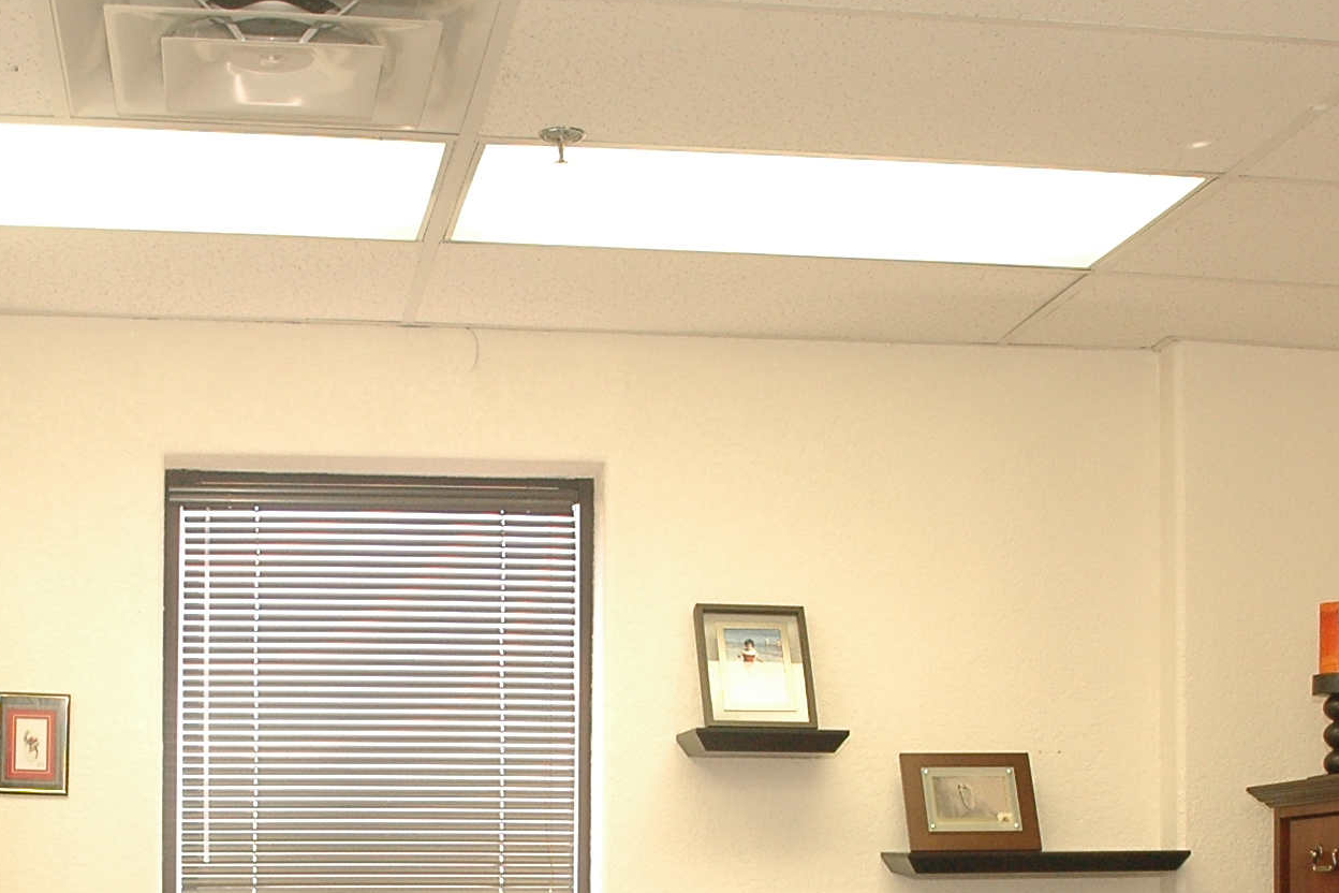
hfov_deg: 30.8
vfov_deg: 20.2
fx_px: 2417
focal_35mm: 65
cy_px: 931
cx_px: 473
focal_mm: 18
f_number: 8
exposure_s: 1/40
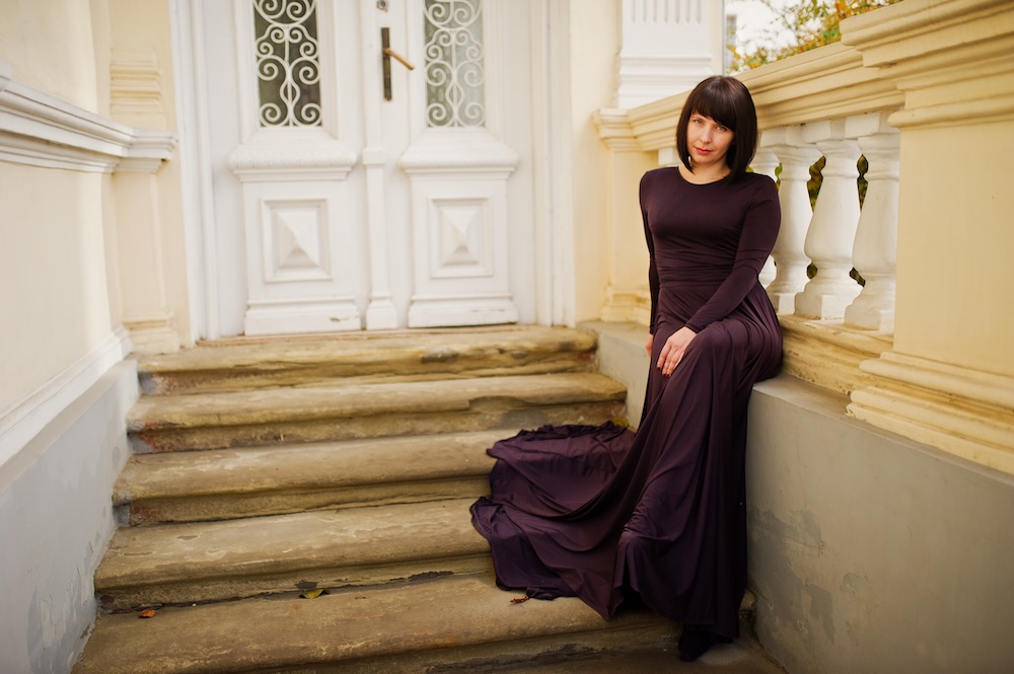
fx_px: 985
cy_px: 337
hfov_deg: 54.5
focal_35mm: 35
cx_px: 507
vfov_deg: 37.8
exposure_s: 1/3200
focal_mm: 35
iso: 200
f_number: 1.4
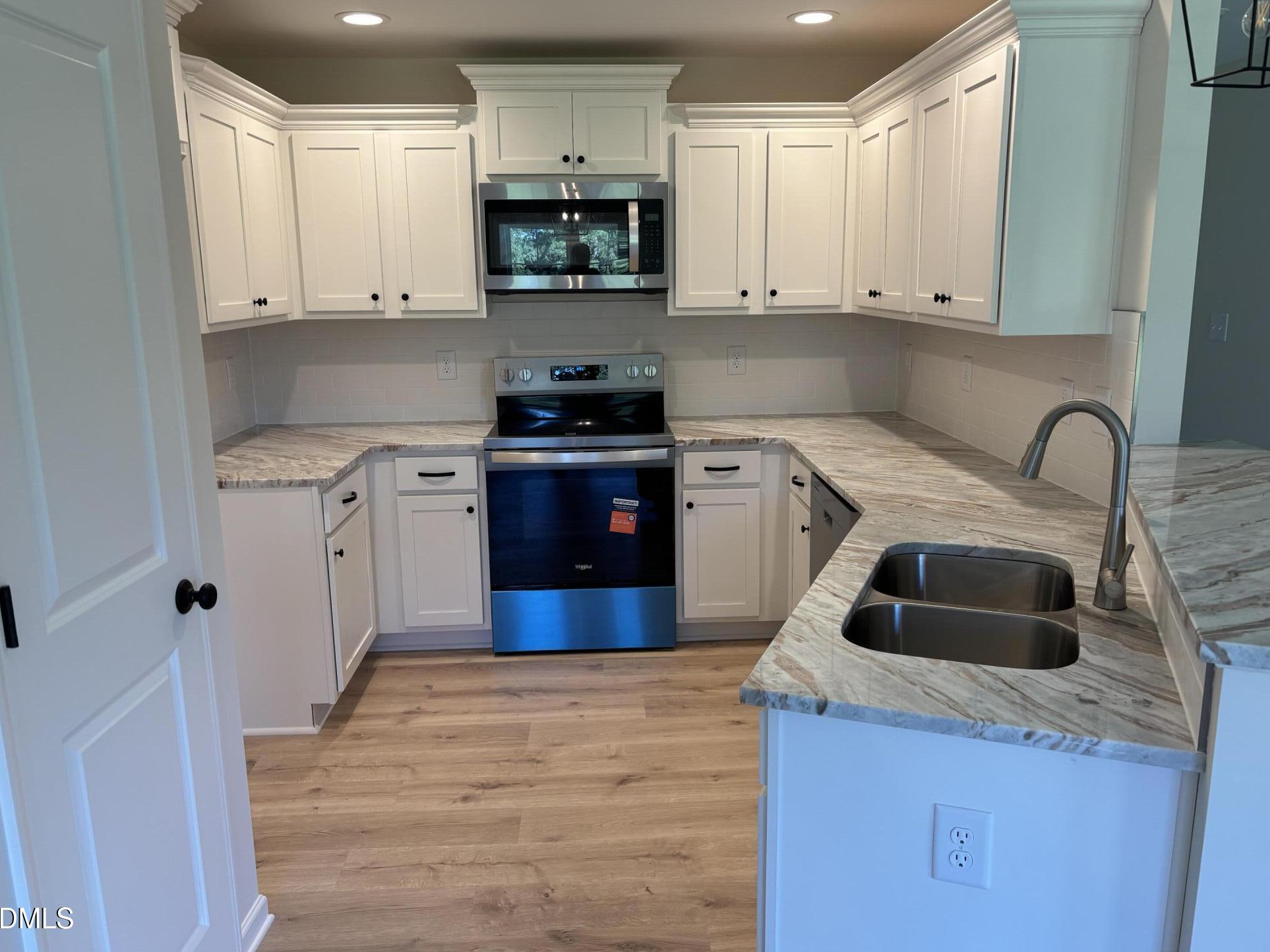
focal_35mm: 27
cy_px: 469
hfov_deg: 65.3
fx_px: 990
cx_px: 653
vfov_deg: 51.3
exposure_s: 1/120
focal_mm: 5.96
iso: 80
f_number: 1.6
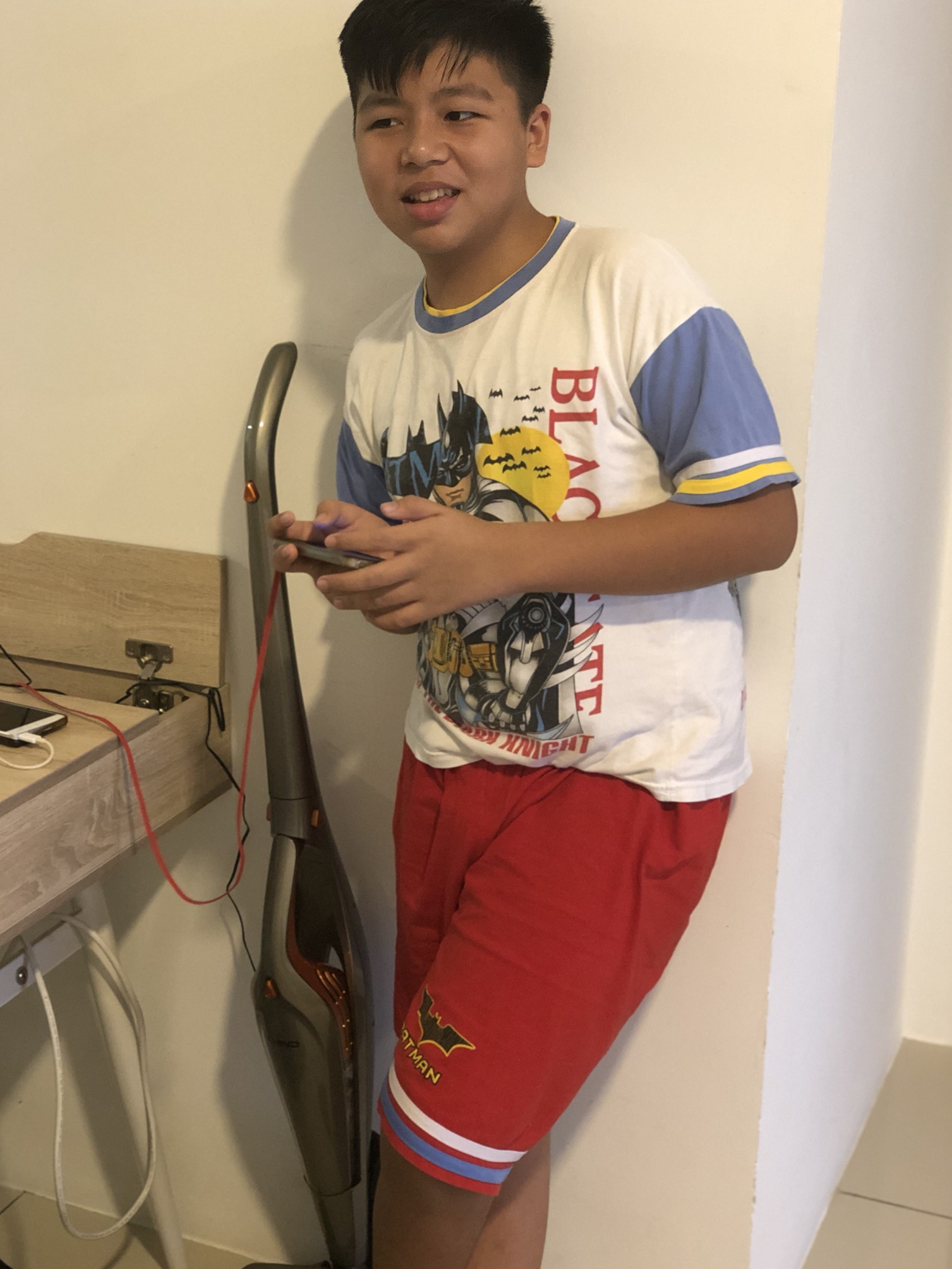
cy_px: 624
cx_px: 473
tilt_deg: -17.6
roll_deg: -1.4
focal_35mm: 53
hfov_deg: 27.5
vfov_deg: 36.2
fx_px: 1943
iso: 160
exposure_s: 1/11
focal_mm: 6
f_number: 2.4
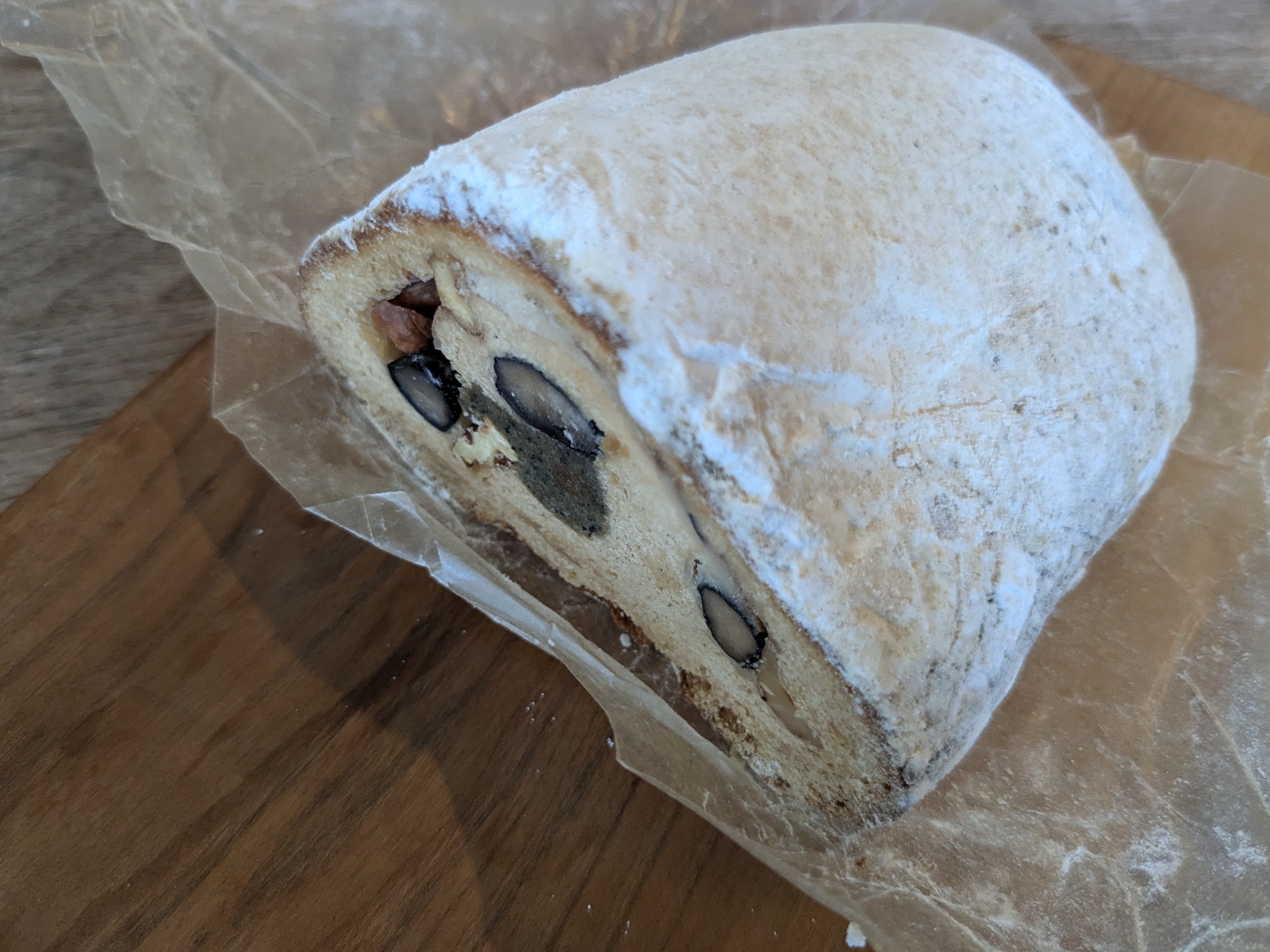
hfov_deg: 63.4
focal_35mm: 28
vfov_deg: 49.7
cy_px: 466
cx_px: 644
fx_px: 1027
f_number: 1.73
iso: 306
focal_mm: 4.38
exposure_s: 1/99.9
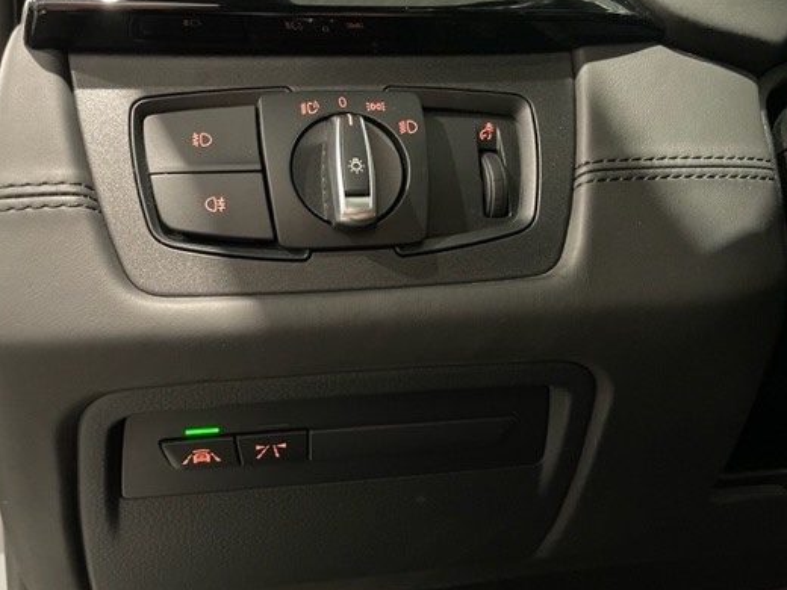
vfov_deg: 44.1
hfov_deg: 56.5
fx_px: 728
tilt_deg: -6.3
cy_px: 327
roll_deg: +2.3
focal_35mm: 32
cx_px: 327
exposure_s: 1/30
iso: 1000
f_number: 1.6
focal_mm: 4.2
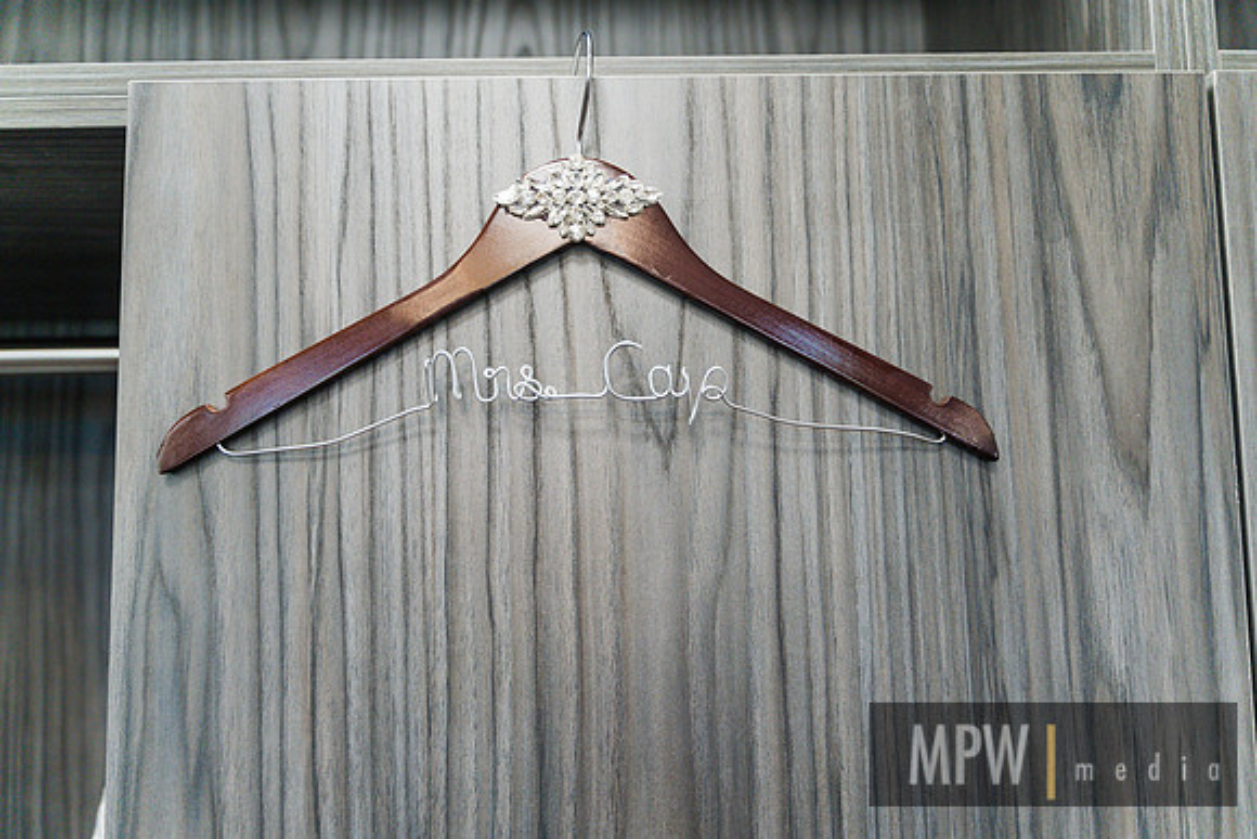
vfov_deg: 45.0
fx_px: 1013
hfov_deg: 63.6
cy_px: 420
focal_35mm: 29
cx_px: 628
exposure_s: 1/125
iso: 2000
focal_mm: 29
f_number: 2.8
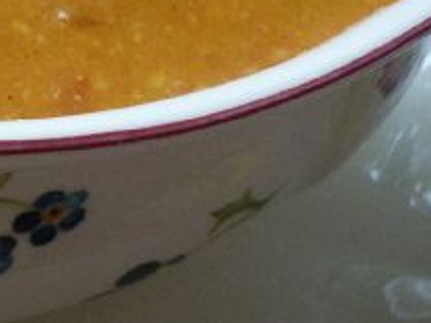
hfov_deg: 14.8
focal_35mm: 126
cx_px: -172
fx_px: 1567
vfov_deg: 11.6
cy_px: 16
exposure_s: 1/50
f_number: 2.8
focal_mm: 5.5
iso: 80
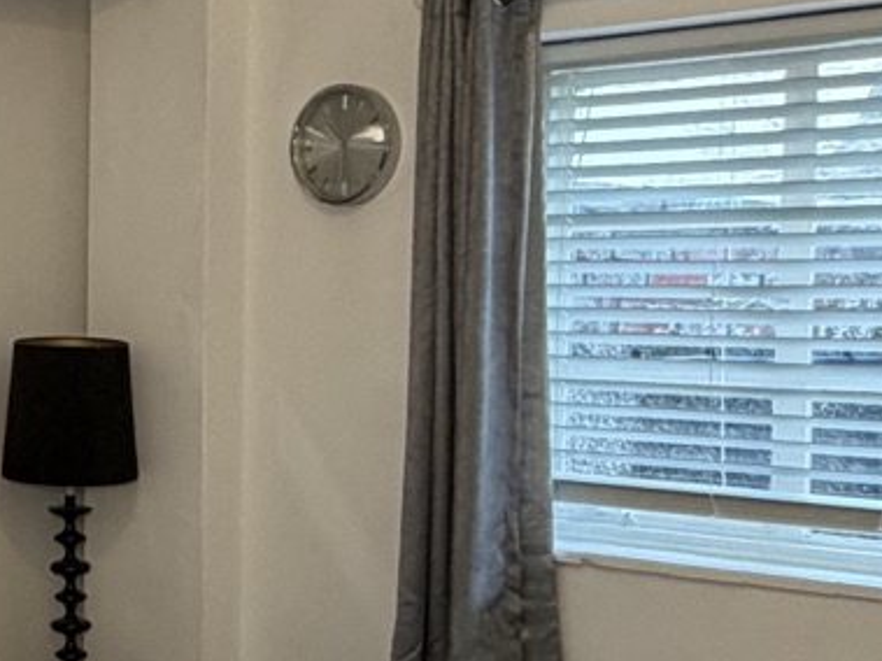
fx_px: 1808
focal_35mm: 71
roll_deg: -0.5
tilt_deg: -2.0
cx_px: -67
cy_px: 363
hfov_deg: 25.6
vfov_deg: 20.7
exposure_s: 1/50
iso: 250
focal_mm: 2.22
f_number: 2.2
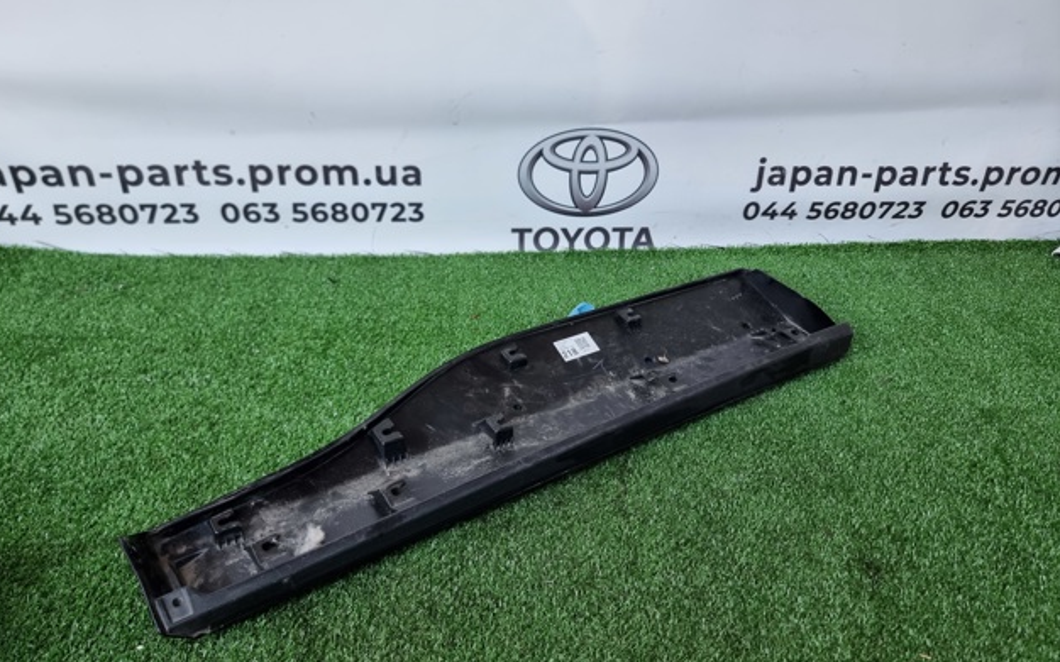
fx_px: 751
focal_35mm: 26
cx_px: 520
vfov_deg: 47.6
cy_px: 342
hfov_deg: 70.4
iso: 50
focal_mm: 6.7
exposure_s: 1/100
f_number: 1.8
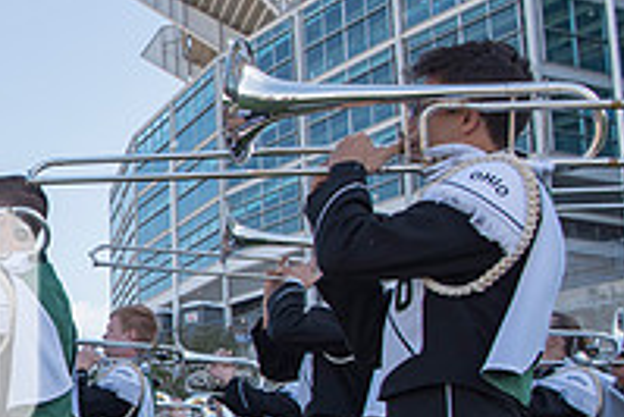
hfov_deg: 24.8
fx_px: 1214
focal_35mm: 70
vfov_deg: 19.2
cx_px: -198
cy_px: 356
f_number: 5
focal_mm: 24
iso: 400
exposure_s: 1/1250
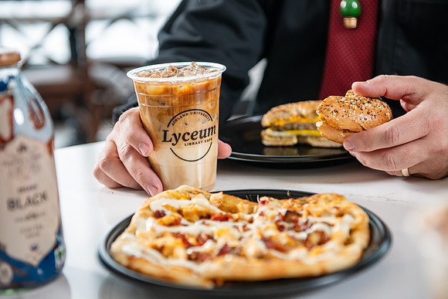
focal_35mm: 70
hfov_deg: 28.8
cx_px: 224
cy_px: 150
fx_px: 871
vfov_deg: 19.5
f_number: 3.5
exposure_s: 1/200
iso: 500
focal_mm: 70
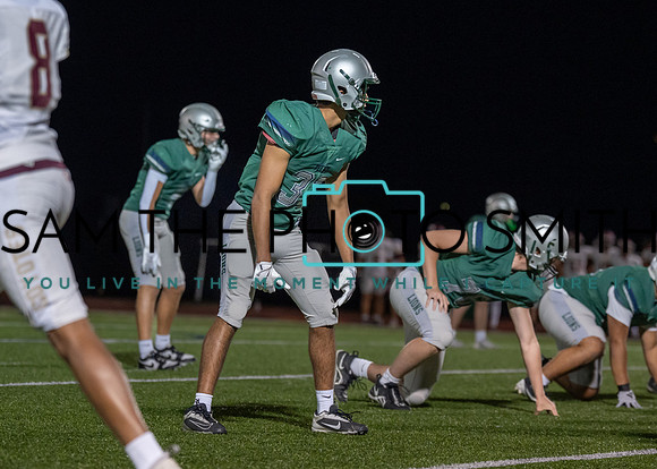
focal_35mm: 182
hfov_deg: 11.1
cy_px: 232
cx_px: 325
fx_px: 3393
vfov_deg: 7.9
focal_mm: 118
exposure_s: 1/1000
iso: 2000
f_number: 2.8
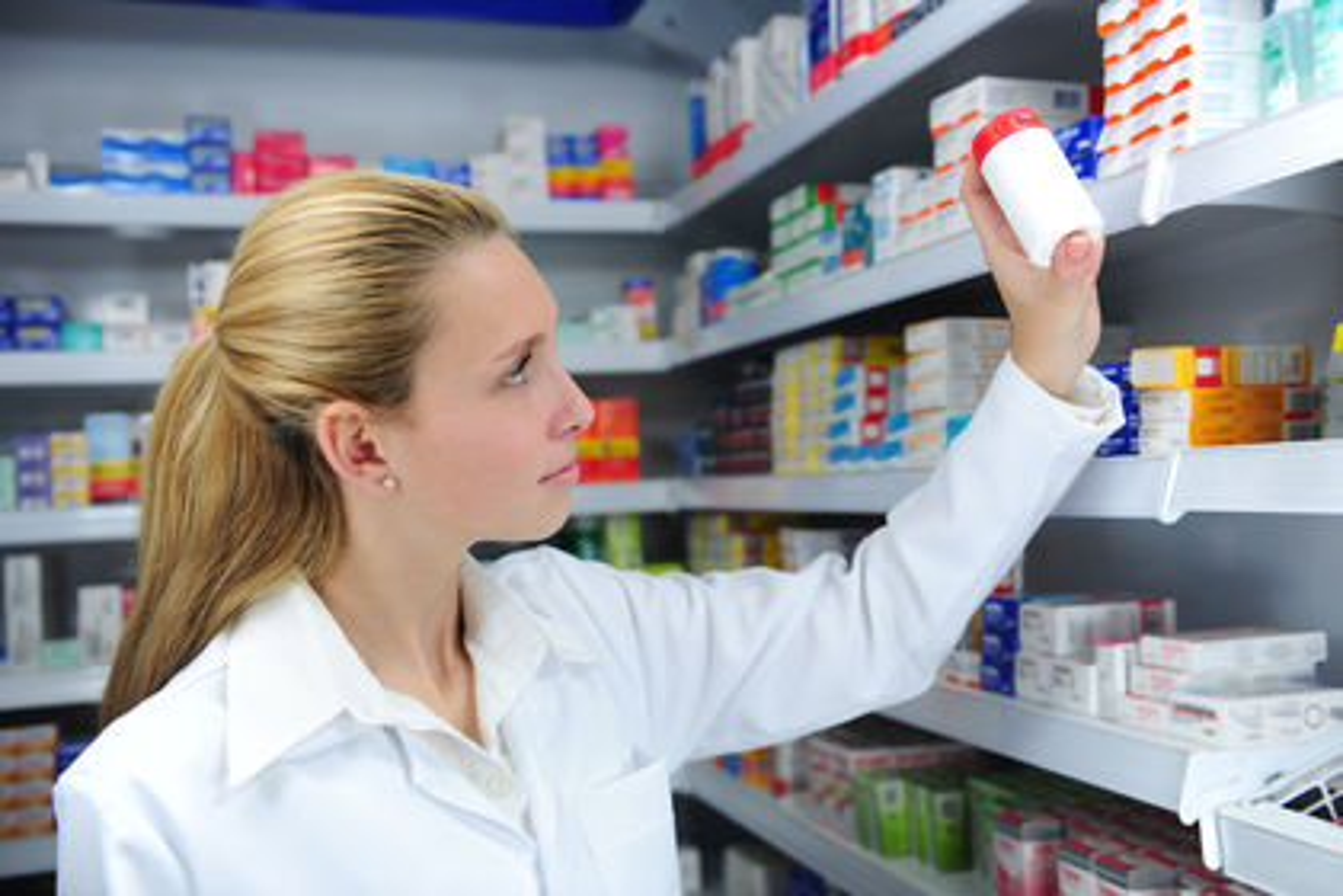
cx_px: 672
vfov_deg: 35.1
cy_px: 448
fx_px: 1418
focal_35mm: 38
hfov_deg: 50.7
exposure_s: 1/160
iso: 160
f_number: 3.2
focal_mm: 38
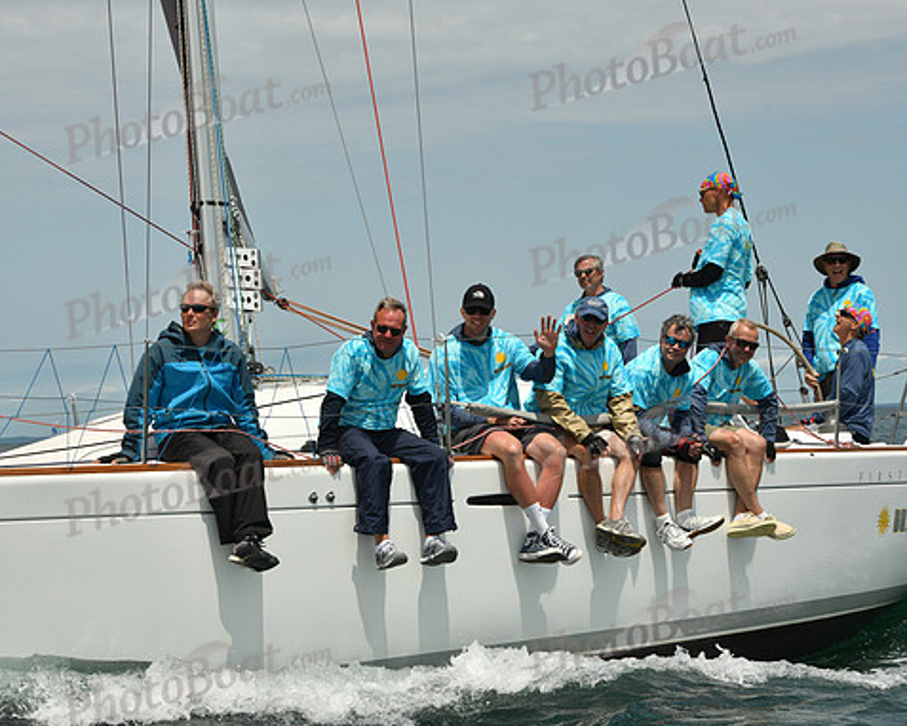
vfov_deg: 15.9
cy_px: 362
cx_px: 432
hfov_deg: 19.8
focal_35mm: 97
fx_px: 2605
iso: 320
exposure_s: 1/1250
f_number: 11
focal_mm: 85
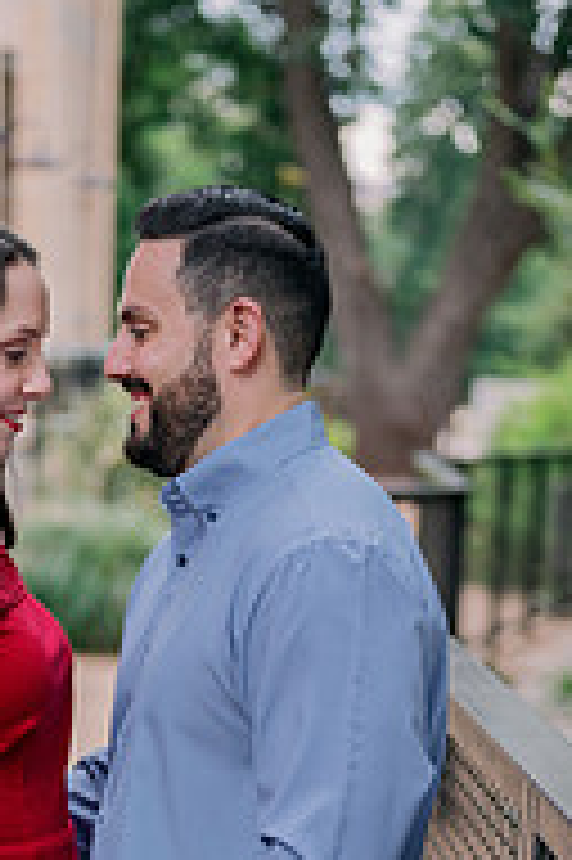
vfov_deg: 16.8
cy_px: 959
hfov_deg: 11.5
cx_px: 47
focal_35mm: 118
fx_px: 2817
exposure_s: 1/200
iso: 320
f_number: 2
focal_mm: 50
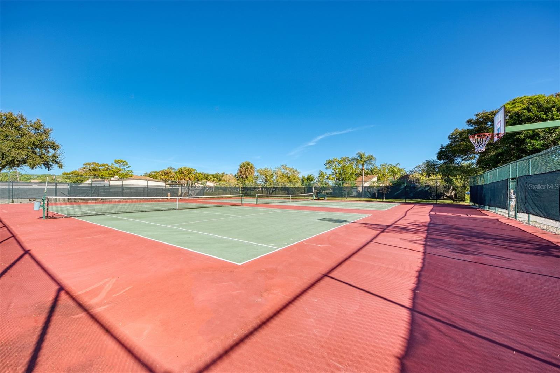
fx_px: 218
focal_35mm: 14
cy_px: 186
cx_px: 280
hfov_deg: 104.3
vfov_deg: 81.2
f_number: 7.1
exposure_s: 1/200
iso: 250
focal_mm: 14
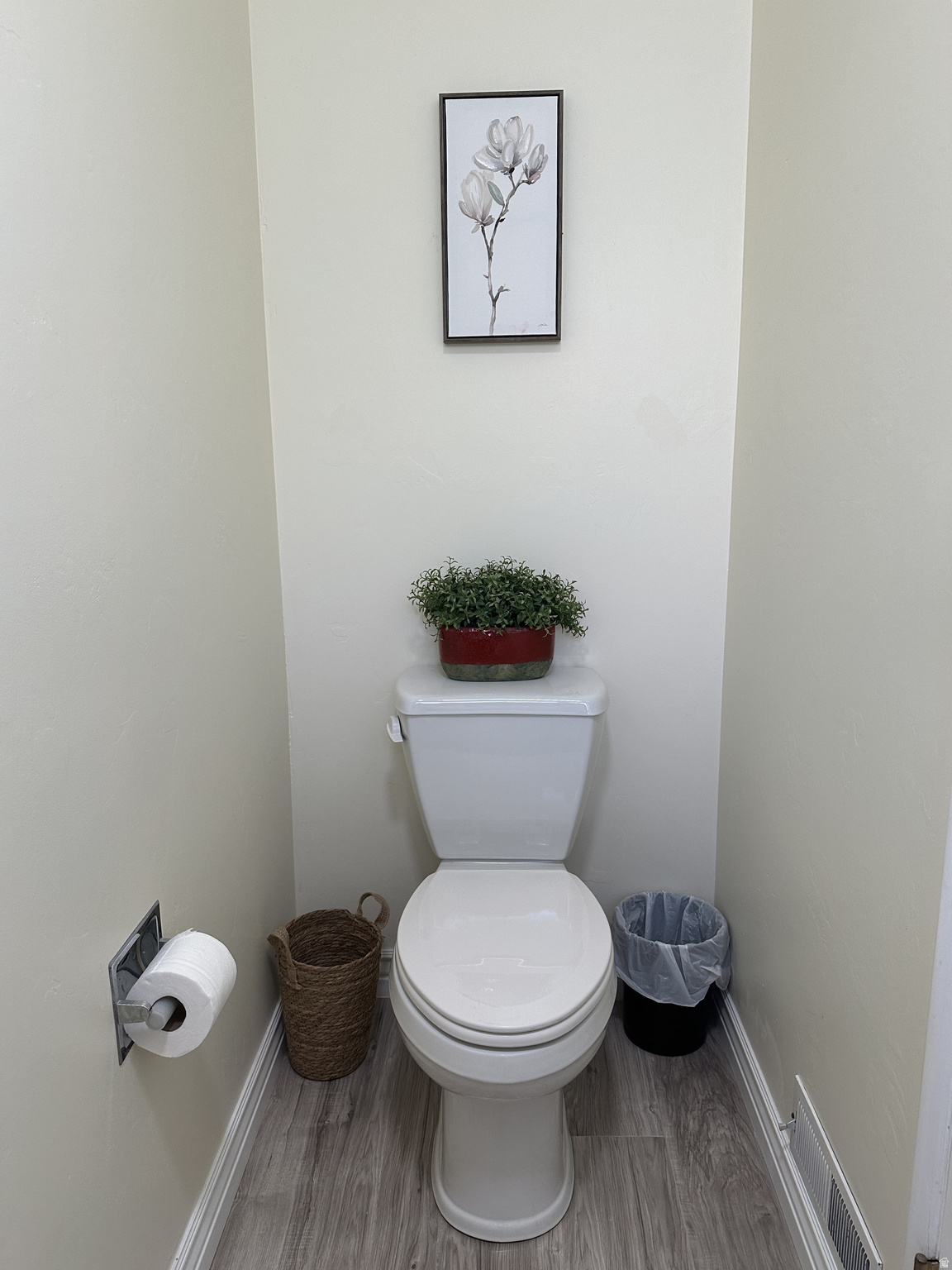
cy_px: 635
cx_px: 476
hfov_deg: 56.8
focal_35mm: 24
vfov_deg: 71.6
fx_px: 880
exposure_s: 1/121
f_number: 1.78
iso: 125
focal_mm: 6.86
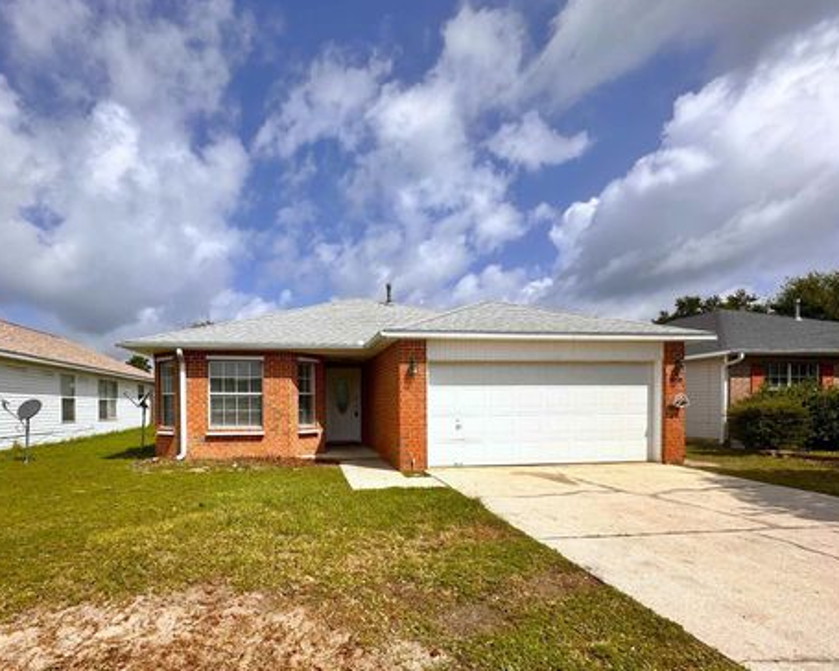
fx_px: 372
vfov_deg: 84.0
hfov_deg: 96.7
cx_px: 439
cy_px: 339
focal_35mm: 15
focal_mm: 2.22
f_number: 2.2
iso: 40
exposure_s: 1/3861
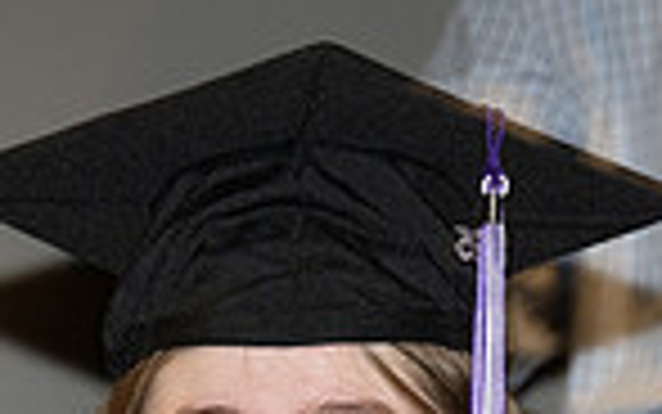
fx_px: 10901
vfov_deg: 2.2
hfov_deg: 3.5
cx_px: 260
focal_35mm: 604
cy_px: 848
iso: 640
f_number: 5.6
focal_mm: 120
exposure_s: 1/80
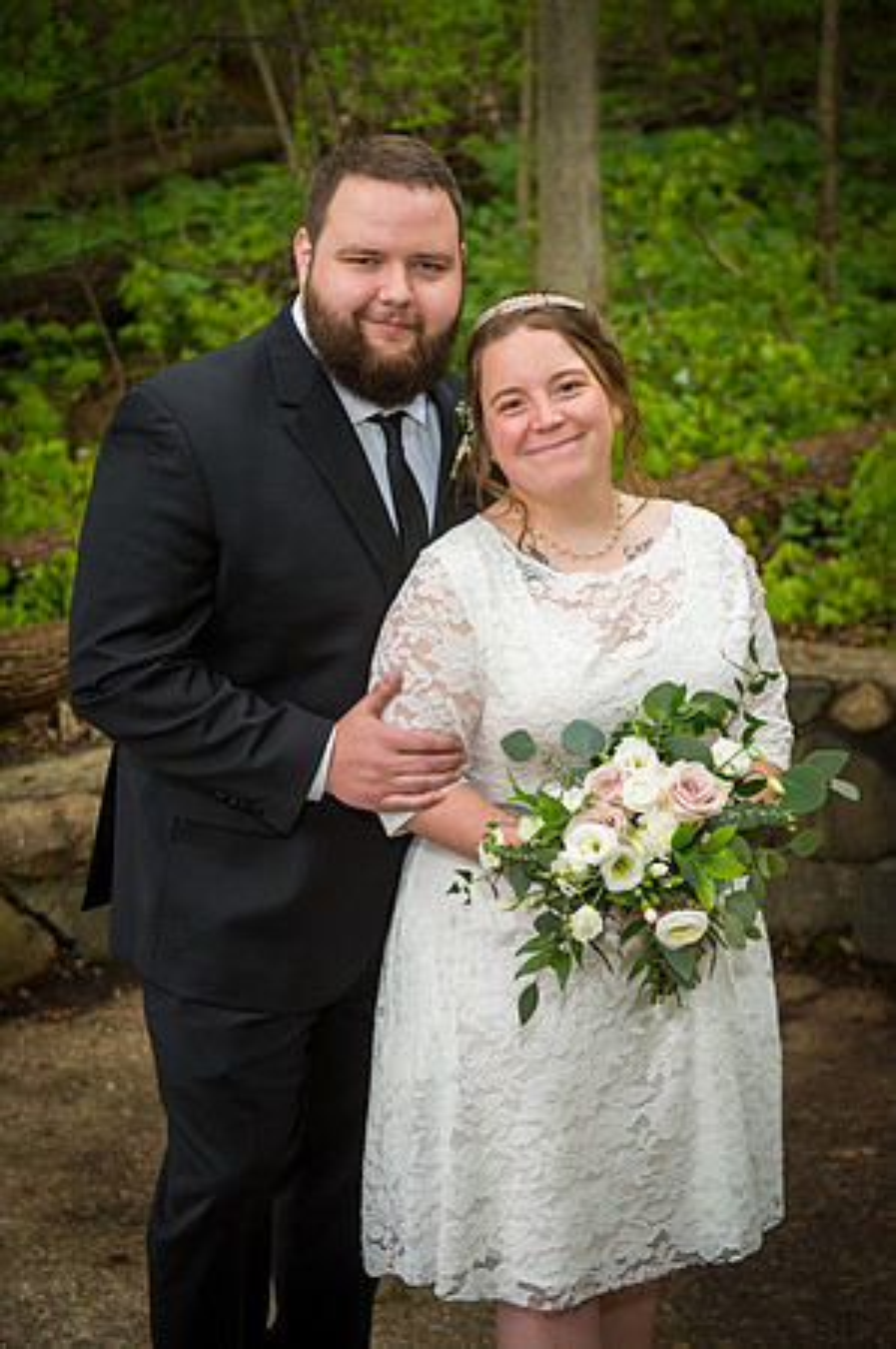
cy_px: 674
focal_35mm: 56
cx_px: 448
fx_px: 2095
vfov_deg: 35.7
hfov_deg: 24.1
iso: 400
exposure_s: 1/250
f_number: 4
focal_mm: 56
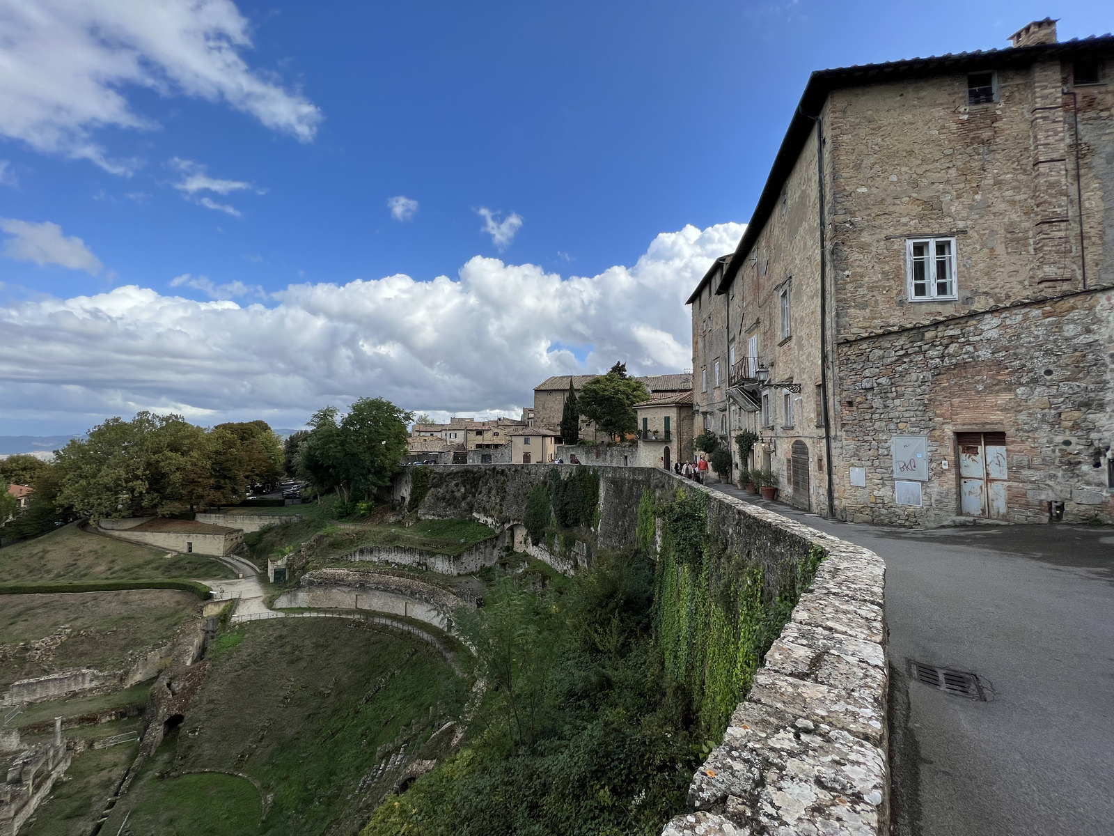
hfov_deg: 106.2
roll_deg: +0.1
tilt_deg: +2.2
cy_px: 418
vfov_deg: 89.9
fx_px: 418
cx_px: 557
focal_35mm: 13
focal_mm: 1.57
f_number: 1.8
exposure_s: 1/2016
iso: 32
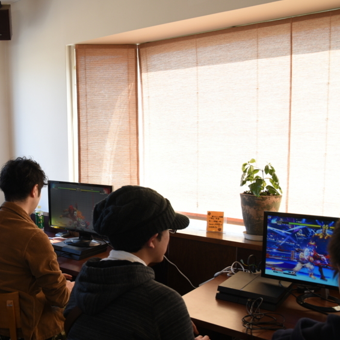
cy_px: 193
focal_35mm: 37
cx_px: 71
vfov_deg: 44.8
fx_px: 411
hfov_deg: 43.0
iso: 100
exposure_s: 1/60
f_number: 4
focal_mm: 16
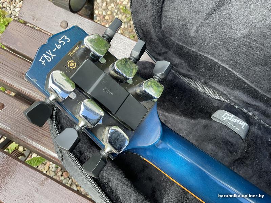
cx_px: 136
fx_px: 227
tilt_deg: -69.3
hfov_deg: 61.7
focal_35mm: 29
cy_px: 102
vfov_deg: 48.2
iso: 20
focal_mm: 3
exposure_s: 1/122
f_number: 1.8
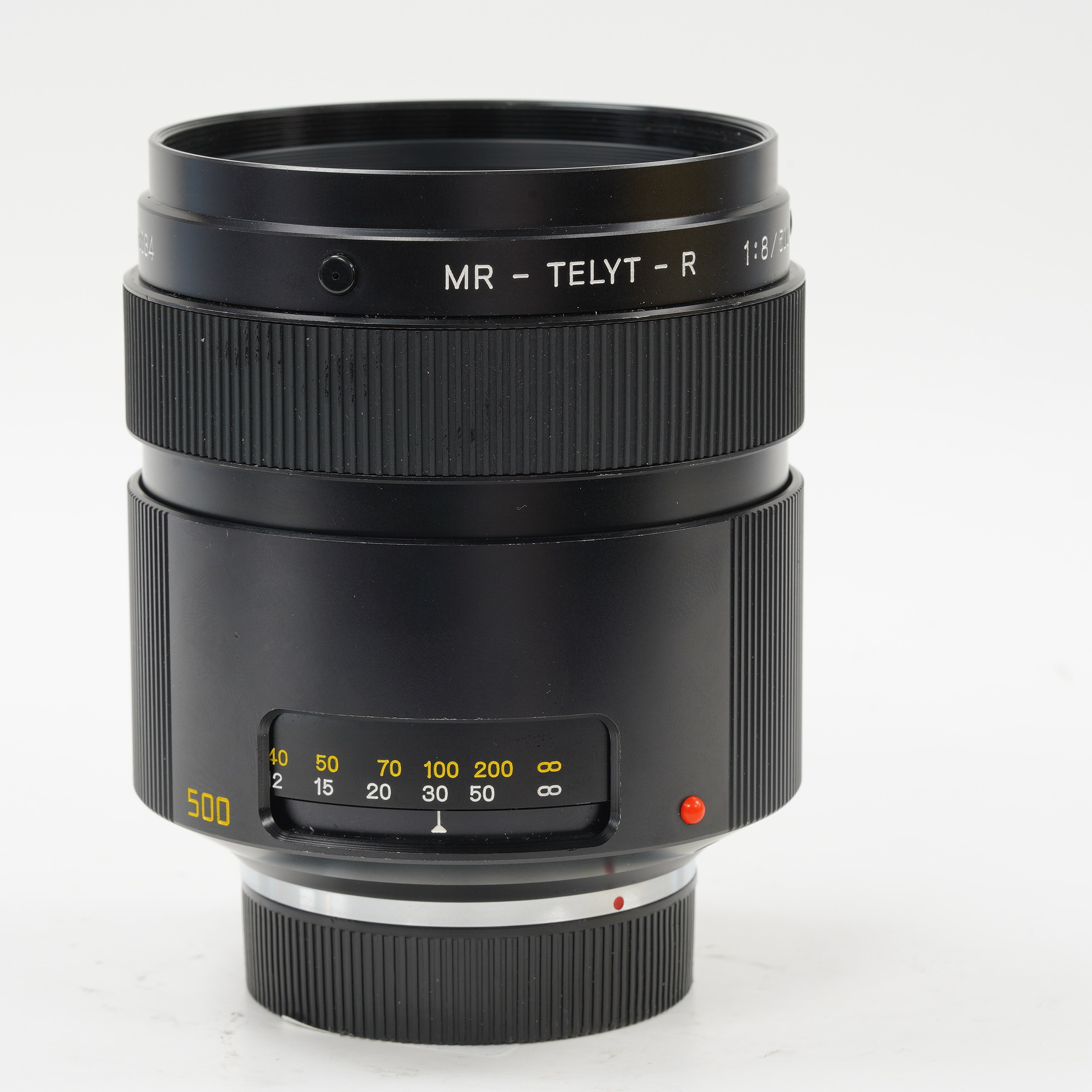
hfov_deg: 15.0
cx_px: 461
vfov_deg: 15.0
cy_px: 542
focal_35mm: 116
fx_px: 4140
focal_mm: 90
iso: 200
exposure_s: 1/1.25
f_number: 14
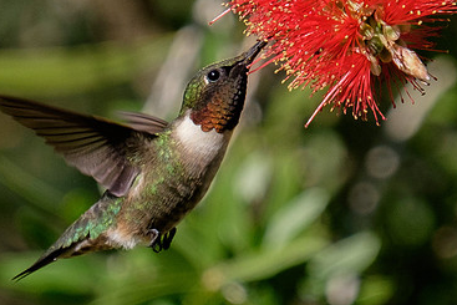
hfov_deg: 1.8
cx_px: 337
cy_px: 111
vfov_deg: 1.2
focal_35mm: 1129
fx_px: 14337
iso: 640
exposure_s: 1/2000
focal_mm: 200
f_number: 4.8
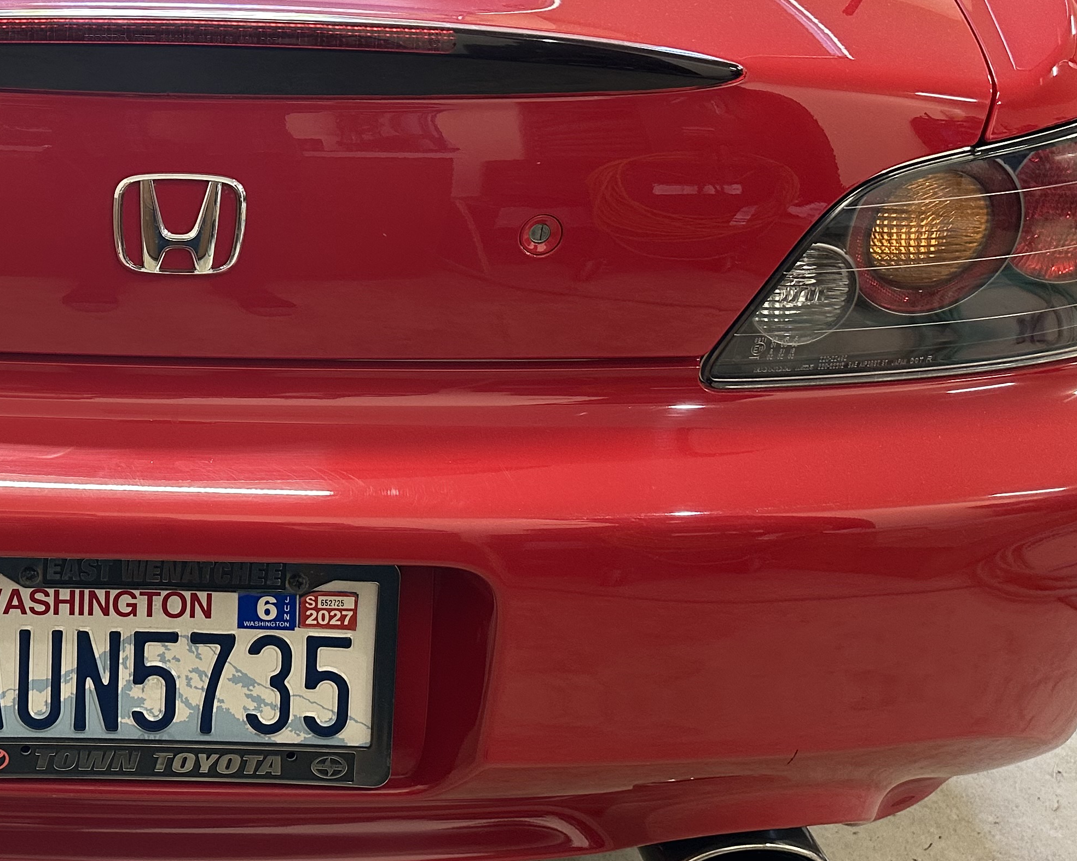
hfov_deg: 36.6
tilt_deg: -24.5
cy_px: 346
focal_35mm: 48
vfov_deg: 31.4
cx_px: 126
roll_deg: -1.5
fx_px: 1530
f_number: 1.78
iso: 250
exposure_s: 1/60
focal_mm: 6.86
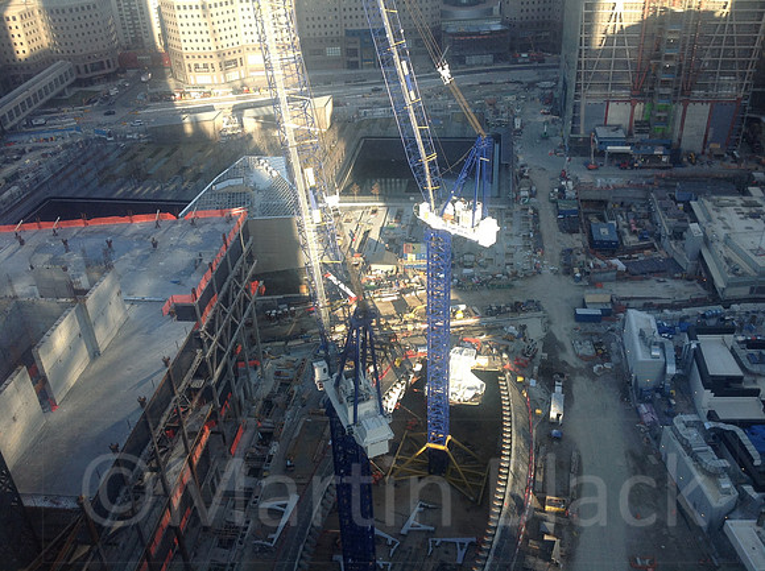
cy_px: 286
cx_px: 382
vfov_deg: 40.6
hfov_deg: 52.7
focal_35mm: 35
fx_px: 772
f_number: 2.4
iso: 50
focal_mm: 4.28
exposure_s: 1/139
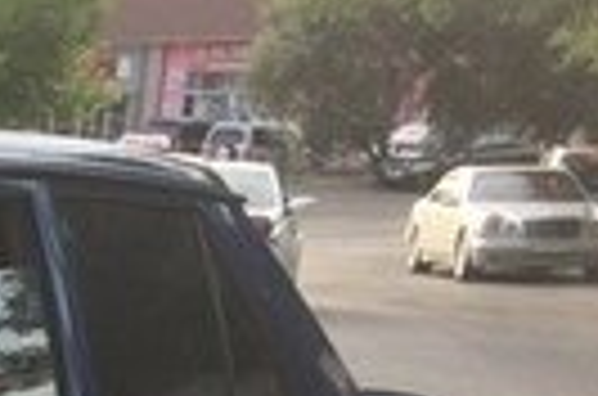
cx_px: -692
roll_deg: -1.1
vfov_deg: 8.2
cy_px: 1001
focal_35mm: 150
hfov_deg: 11.9
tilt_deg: -23.9
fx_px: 2486
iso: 32
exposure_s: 1/311
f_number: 2.2
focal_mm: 4.15
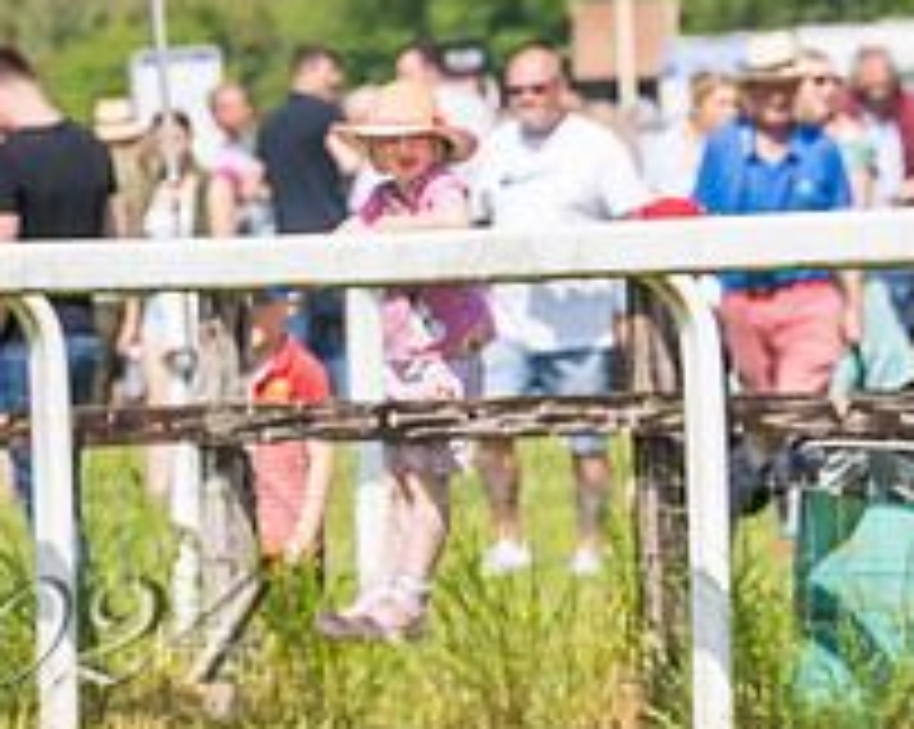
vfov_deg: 2.0
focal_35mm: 788
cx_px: -310
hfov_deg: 2.5
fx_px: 21296
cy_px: 286
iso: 200
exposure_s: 1/1600
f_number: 5
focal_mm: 125
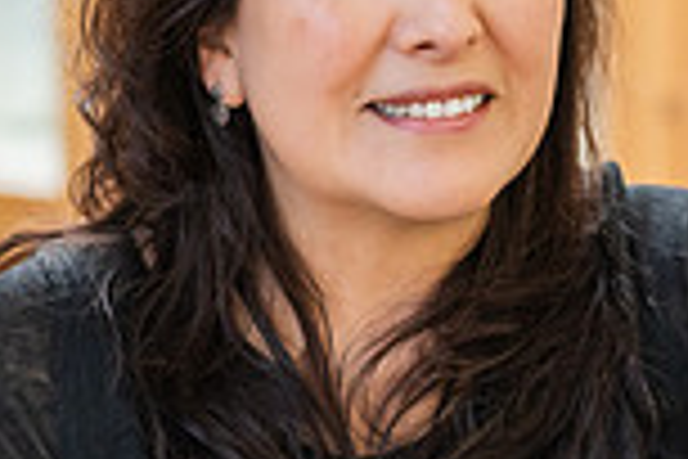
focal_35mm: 189
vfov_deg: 7.3
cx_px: 360
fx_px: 3612
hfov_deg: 10.9
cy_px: 169
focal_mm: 50
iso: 1400
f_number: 2.2
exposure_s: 1/800
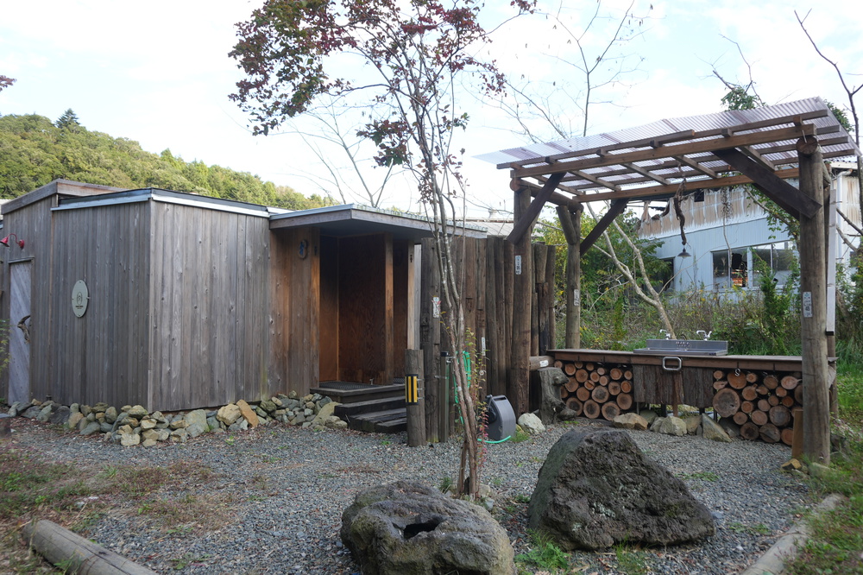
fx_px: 647
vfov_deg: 47.9
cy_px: 288
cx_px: 432
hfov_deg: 67.4
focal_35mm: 27
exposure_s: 1/100
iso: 100
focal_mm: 18
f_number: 4
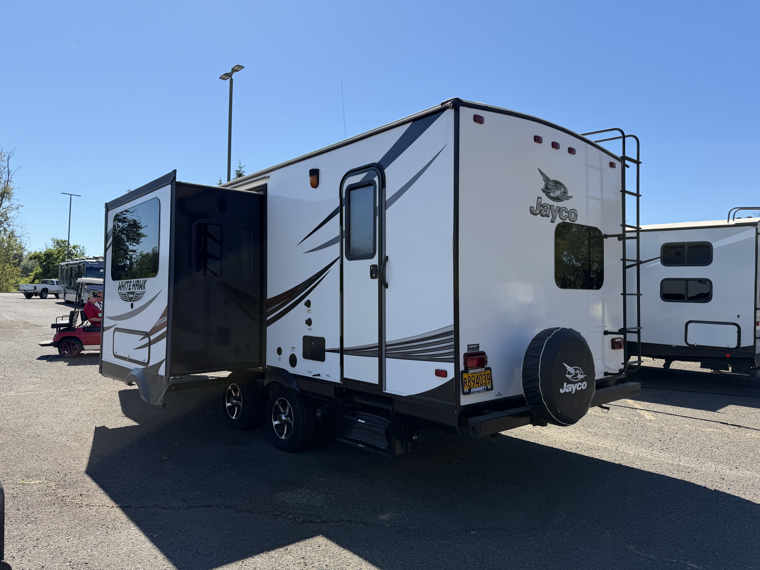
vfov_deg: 56.8
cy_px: 285
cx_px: 380
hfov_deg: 71.6
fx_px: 527
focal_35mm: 24
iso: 80
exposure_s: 1/3145
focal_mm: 6.76
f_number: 1.78
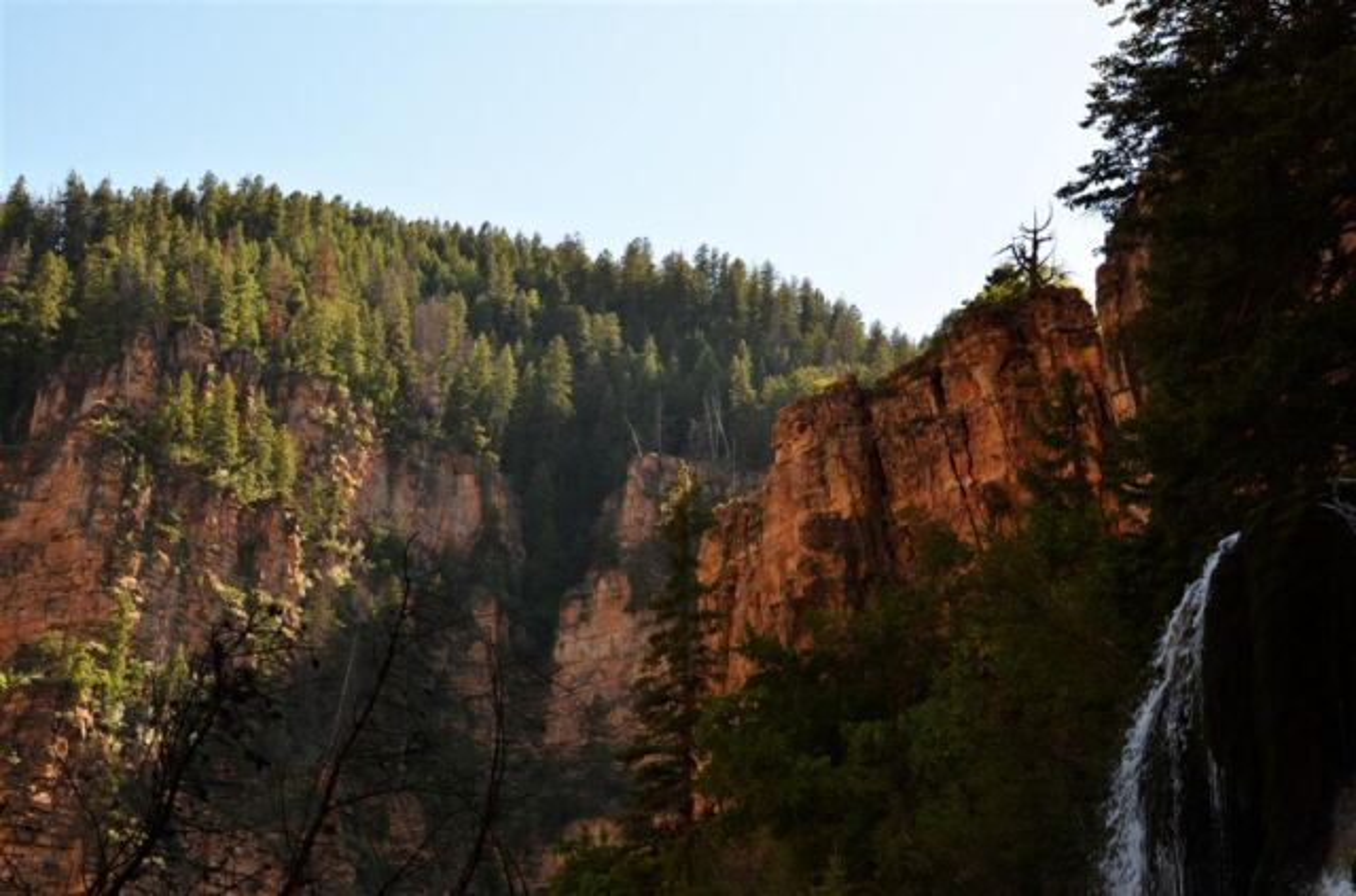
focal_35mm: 52
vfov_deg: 25.6
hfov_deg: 37.9
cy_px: 448
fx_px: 1972
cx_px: 678
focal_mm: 35
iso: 100
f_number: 5.6
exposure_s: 1/125
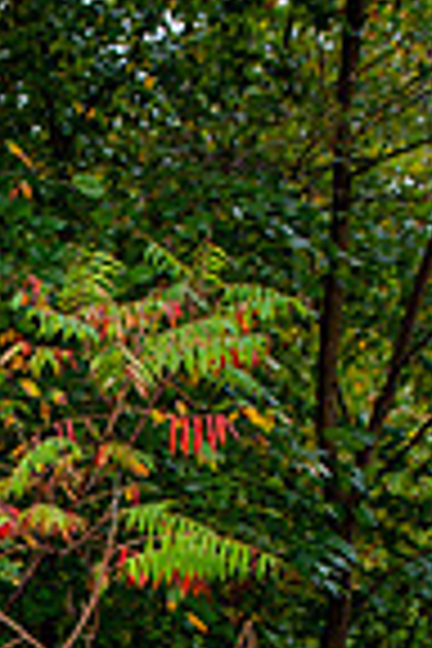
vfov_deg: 24.4
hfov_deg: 16.7
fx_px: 1350
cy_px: 788
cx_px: -191
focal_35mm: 75
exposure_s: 1/160
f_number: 5
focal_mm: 24
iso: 400
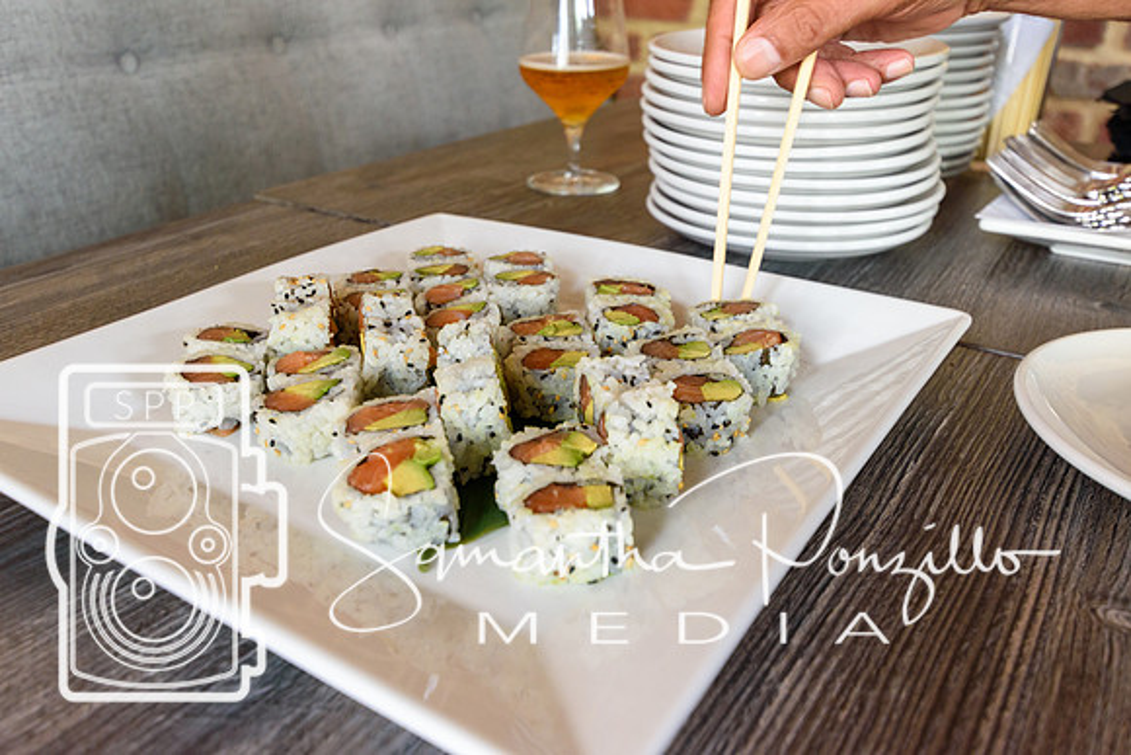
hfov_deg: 61.9
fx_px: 943
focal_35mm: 30
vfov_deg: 43.6
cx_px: 566
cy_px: 378
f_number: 4
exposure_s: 1/60
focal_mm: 20
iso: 560
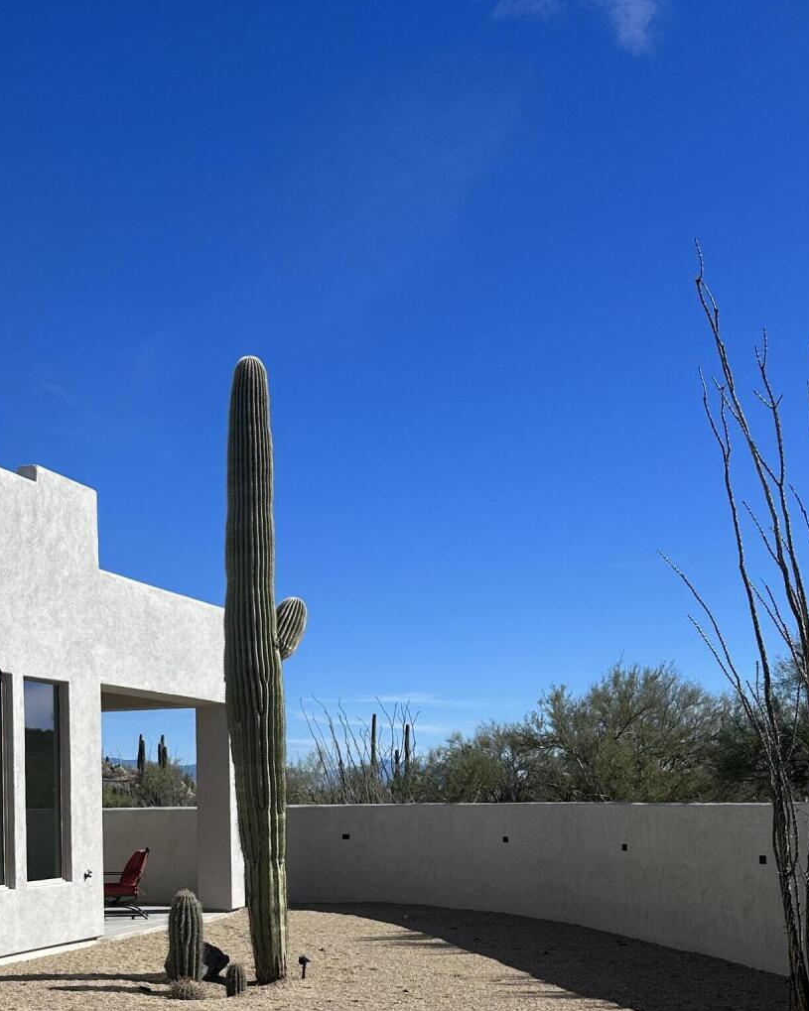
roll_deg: +1.1
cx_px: 225
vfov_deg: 38.7
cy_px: 816
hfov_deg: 32.3
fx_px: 1377
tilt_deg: -0.5
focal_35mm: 46
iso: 80
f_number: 1.78
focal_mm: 6.86
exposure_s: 1/8197
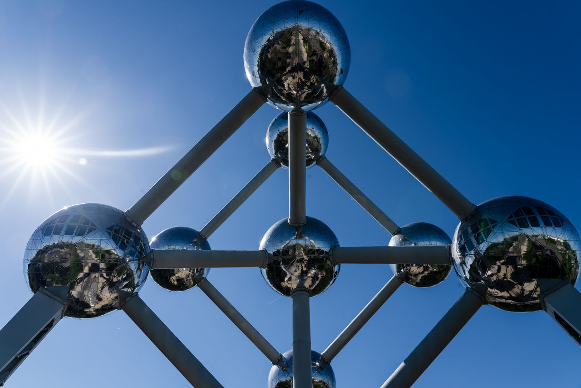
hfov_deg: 73.8
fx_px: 387
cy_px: 194
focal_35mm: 24
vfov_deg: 53.1
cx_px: 290
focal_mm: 24
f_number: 11
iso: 100
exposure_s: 1/200
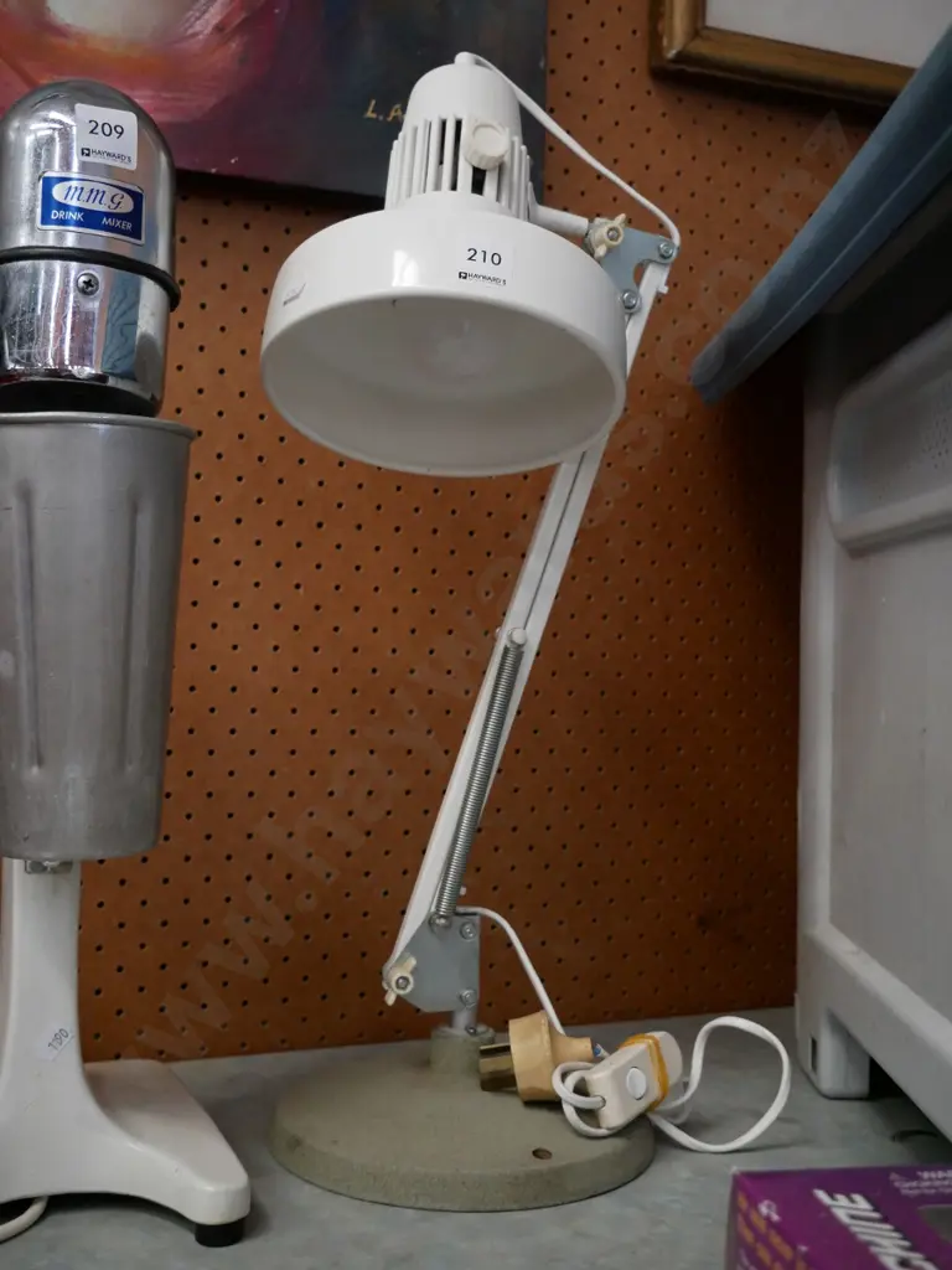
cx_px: 476
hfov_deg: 39.7
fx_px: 1320
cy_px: 635
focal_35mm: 36
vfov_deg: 51.4
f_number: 3.9
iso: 1600
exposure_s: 1/60
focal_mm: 18
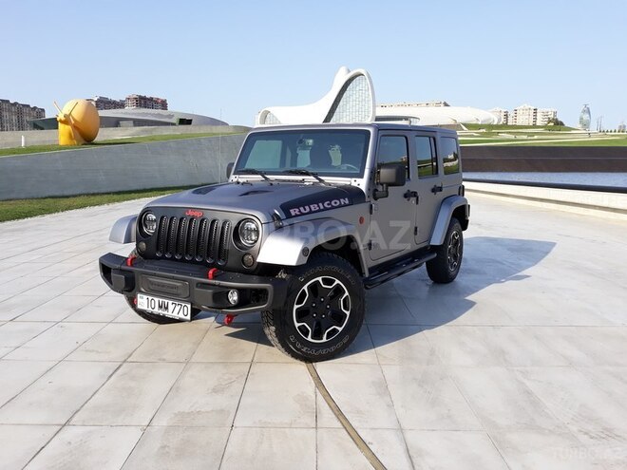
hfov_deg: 65.3
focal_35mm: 27
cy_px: 235
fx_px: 489
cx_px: 314
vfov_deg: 51.4
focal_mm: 3.71
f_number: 1.7
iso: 40
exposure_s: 1/1151
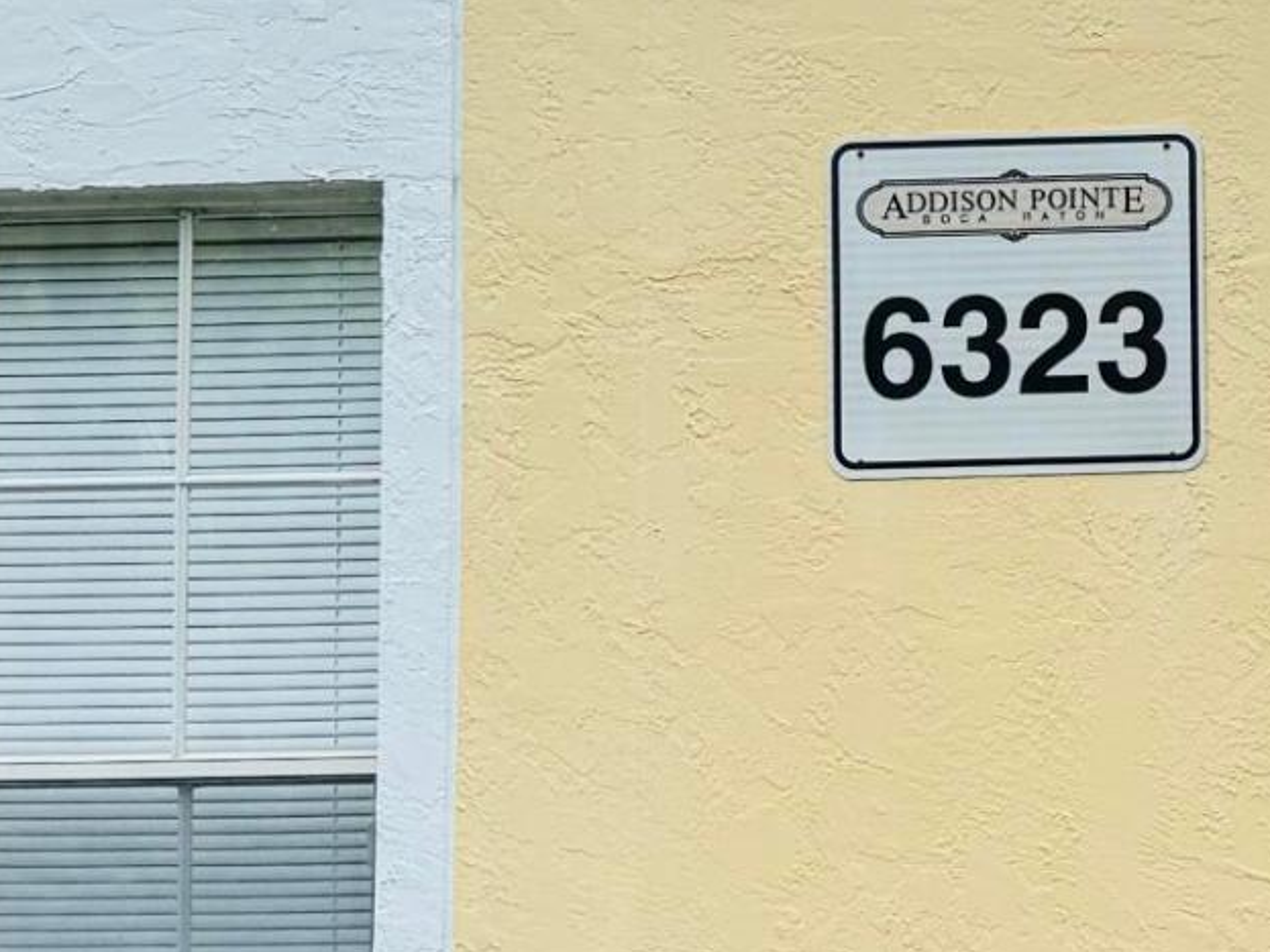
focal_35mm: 111
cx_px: 2067
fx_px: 4072
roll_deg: +0.6
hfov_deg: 15.8
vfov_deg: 13.3
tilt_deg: +2.9
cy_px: 522
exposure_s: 1/1767
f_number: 1.78
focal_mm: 6.76
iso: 80
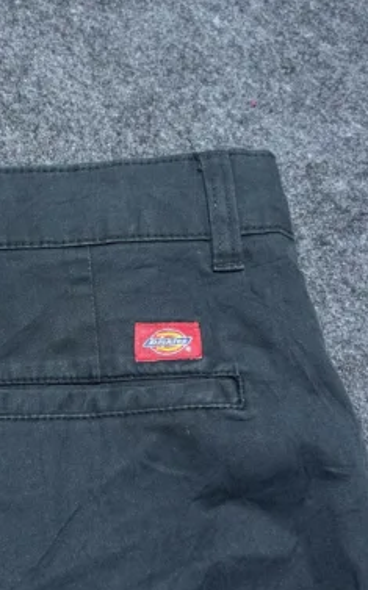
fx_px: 627
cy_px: 314
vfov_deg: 50.4
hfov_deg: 32.1
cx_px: 94
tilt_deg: -45.6
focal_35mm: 39
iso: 100
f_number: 1.5
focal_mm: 5.7
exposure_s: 1/50
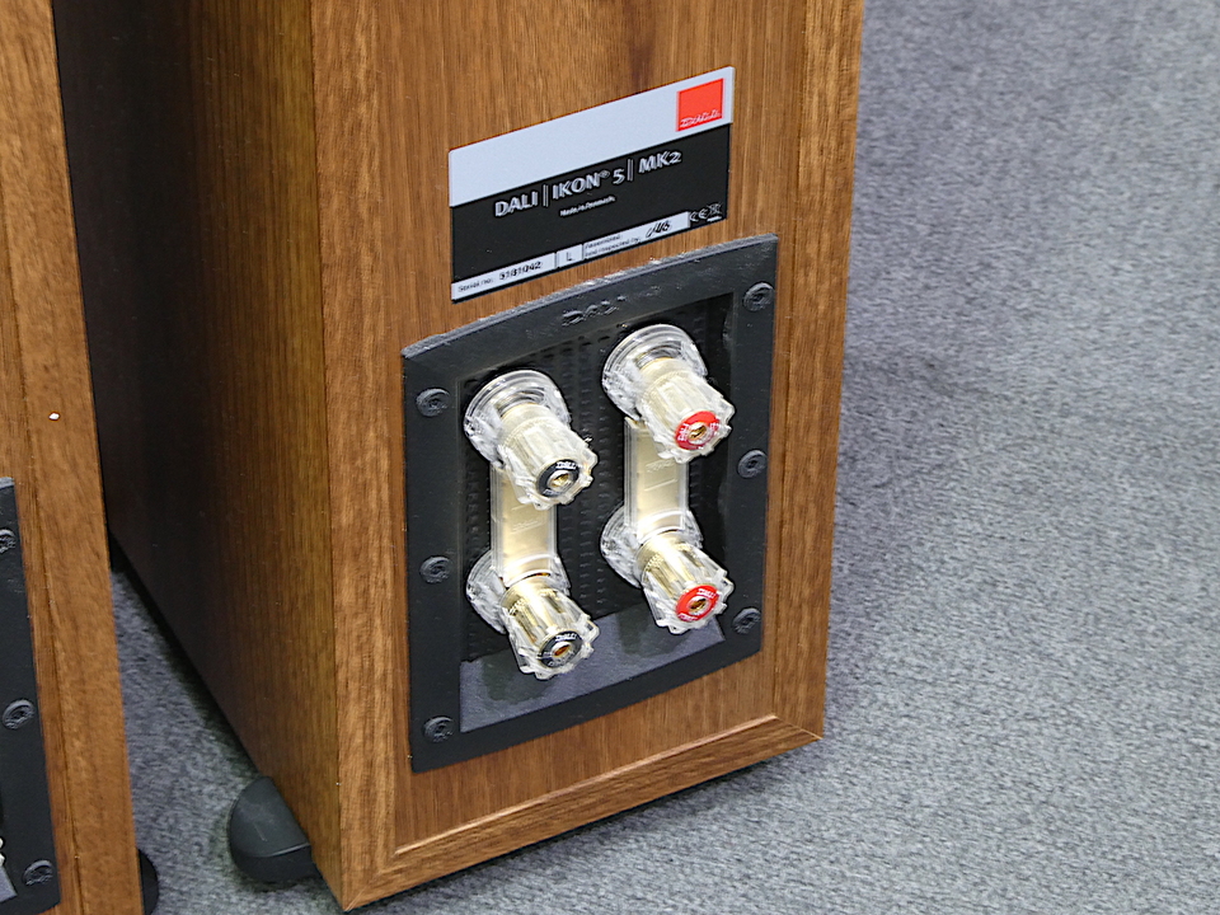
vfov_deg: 10.4
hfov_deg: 13.8
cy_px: 458
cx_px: 610
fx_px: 5040
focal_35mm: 143
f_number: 5.4
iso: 200
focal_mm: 25.6
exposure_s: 1/1.6
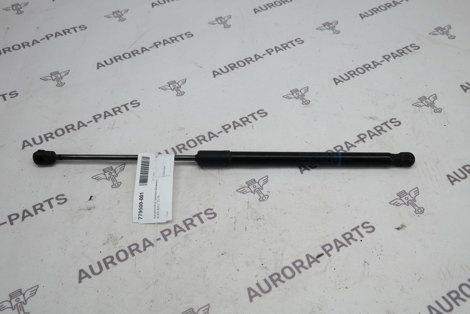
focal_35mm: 36
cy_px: 157
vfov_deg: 36.9
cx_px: 235
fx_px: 470
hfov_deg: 53.1
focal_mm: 24
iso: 100
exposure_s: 1/100
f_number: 4
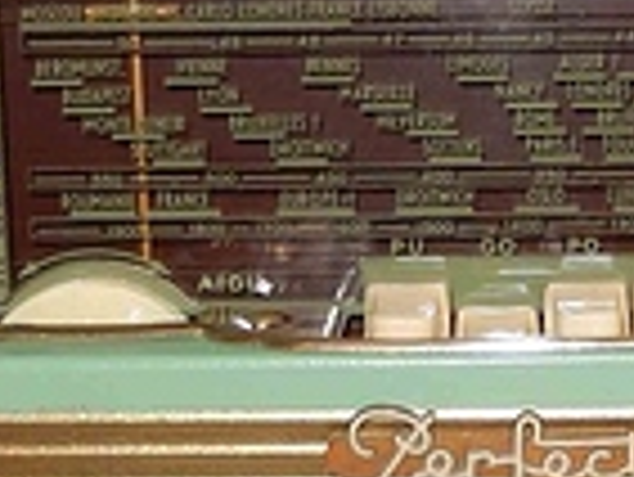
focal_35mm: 118
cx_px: 531
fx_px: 2163
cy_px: 36
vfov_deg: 12.5
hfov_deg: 16.5
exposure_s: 1/30
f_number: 3.4
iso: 200
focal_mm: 4.5
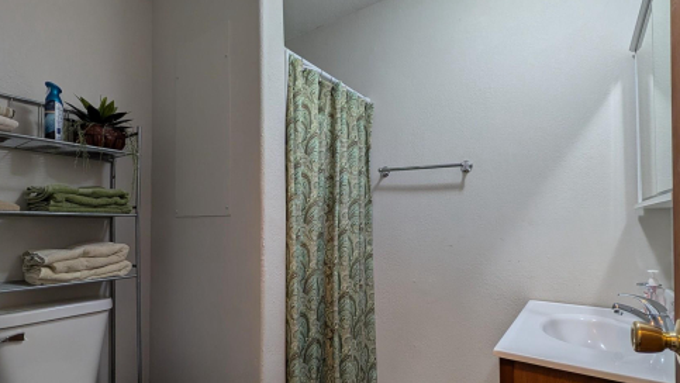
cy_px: 224
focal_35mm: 18
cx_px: 335
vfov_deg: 60.7
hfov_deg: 92.6
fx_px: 325
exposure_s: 1/24
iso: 48
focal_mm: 2.02
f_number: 1.7
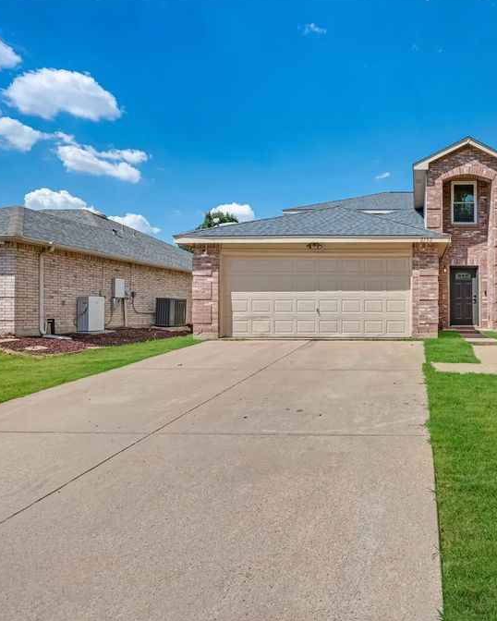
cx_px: 416
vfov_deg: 80.4
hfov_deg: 61.0
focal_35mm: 20
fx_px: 368
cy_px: 308
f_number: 8
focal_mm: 14
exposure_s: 1/1000
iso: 200
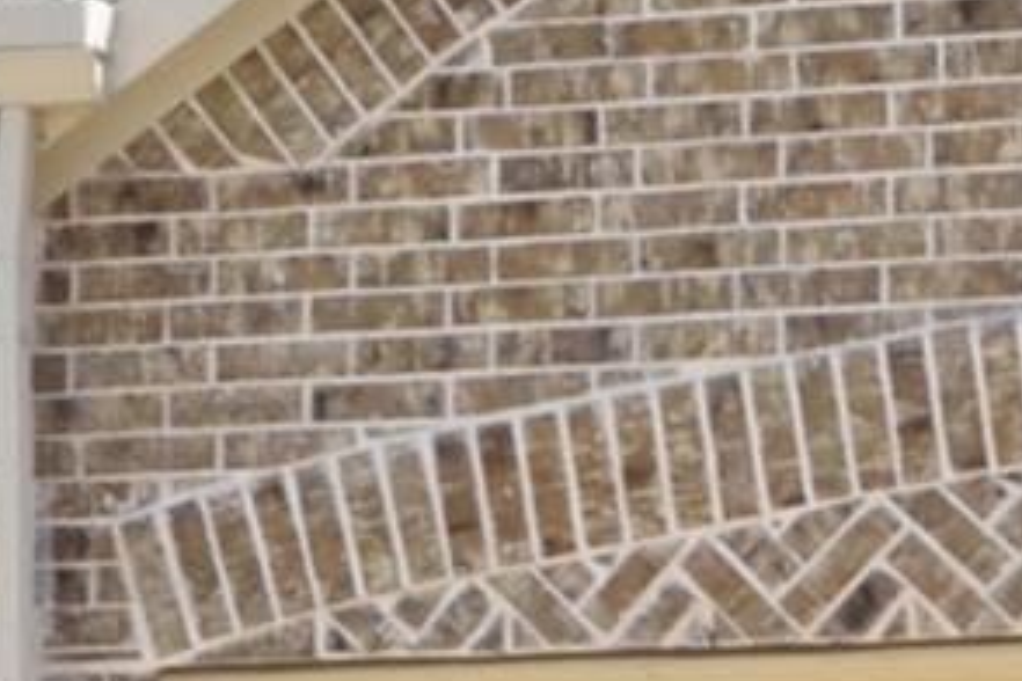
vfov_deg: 6.6
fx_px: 5933
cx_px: 90
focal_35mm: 209
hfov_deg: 9.8
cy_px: 130
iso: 100
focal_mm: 20
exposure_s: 1/160
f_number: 8
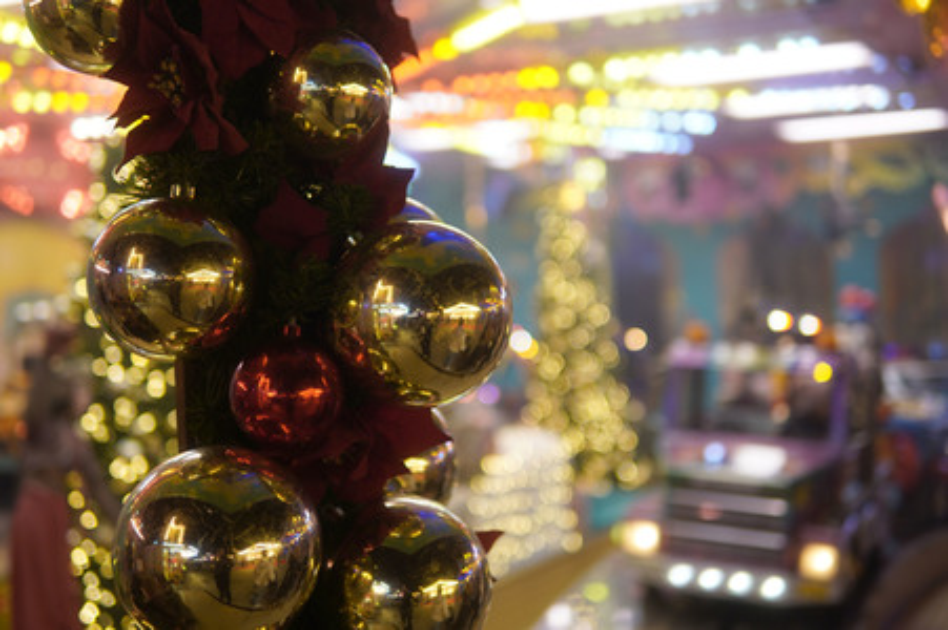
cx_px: 474
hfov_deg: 43.6
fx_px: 1184
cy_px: 315
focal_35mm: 45
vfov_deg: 29.8
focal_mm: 30
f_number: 1.4
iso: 100
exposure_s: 1/60
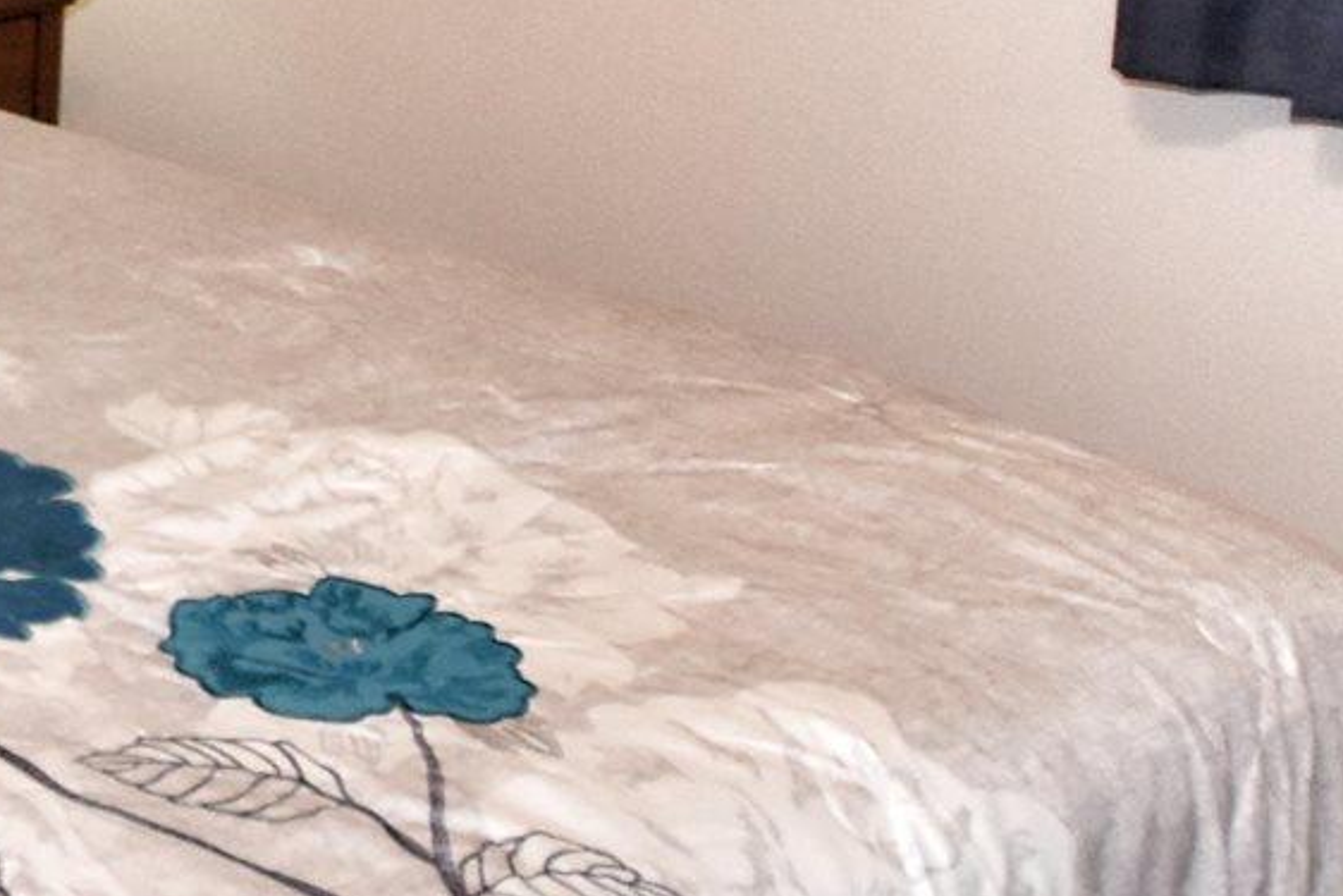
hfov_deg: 21.1
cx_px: -643
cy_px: -442
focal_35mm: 82
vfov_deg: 15.4
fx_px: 3060
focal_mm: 10
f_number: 5
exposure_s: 1/200
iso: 800
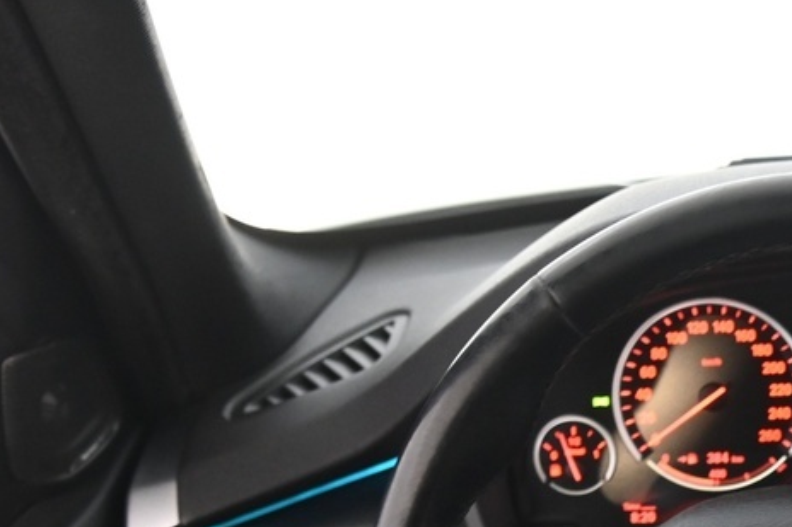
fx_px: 1847
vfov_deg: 15.2
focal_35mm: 84
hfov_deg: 22.8
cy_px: 764
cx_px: 874
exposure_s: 1/15
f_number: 4
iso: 2000
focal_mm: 24
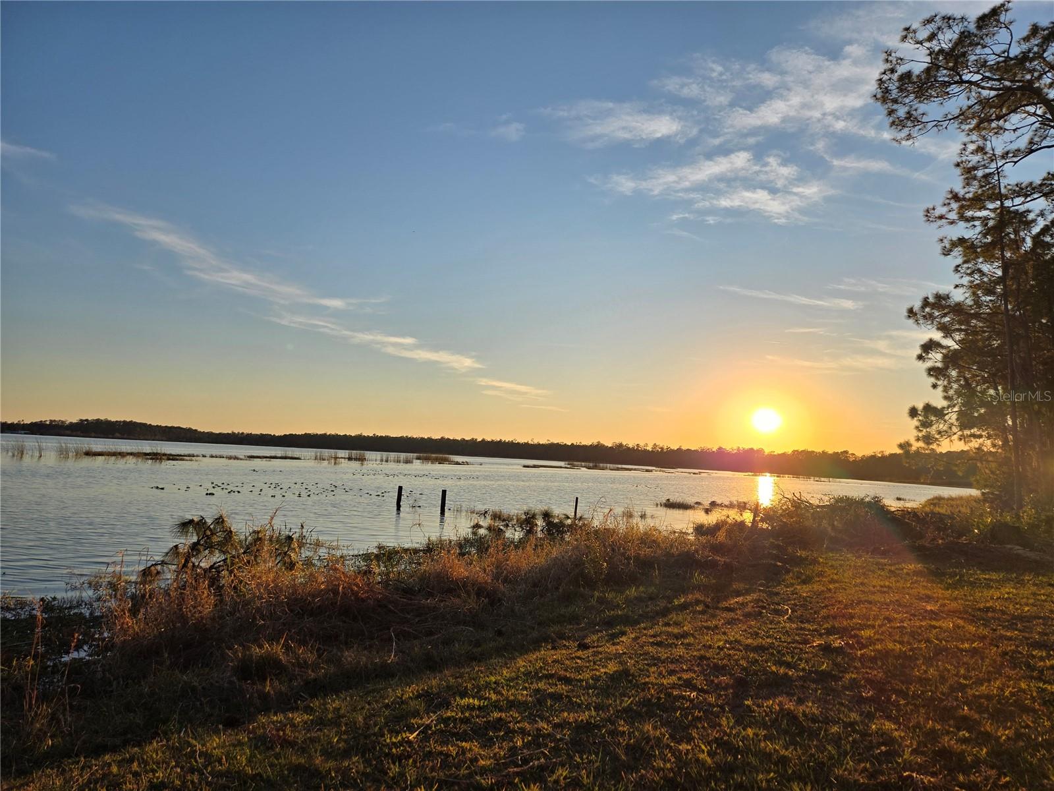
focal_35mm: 23
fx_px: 700
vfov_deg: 58.9
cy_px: 396
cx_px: 527
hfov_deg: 73.9
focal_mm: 5.4
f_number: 1.8
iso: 25
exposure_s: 1/3026
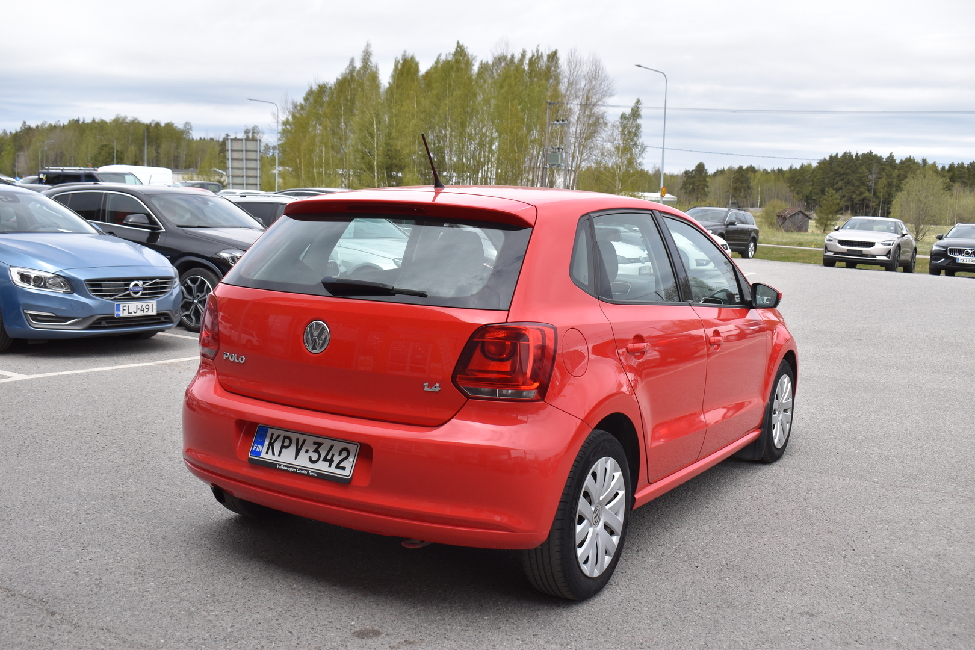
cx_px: 488
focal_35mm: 36
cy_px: 325
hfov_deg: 53.1
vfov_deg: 36.9
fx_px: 975
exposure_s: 1/350
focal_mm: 24
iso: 200
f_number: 8
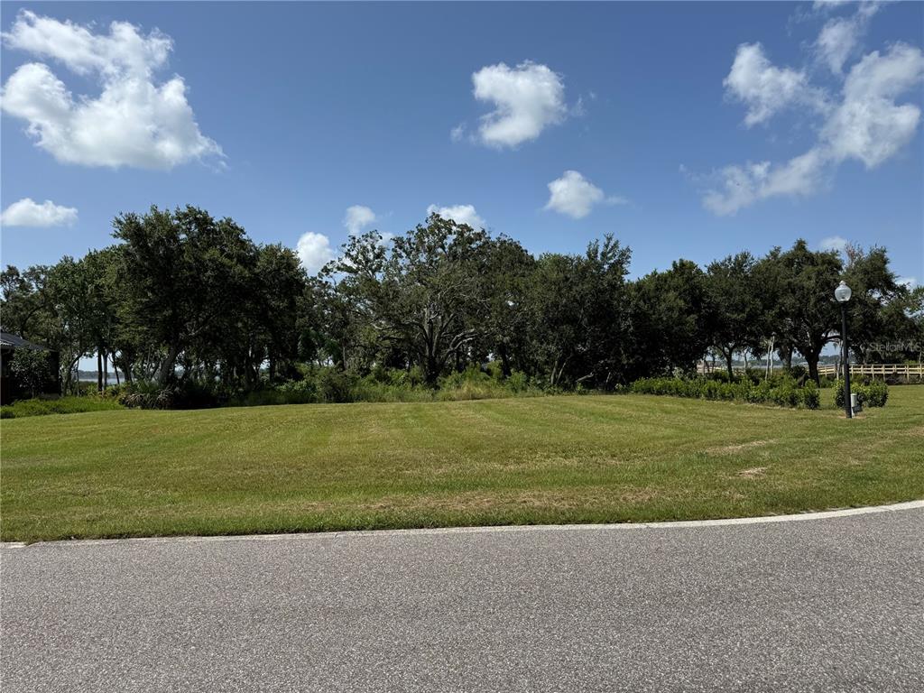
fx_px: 641
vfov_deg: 56.8
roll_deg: +1.5
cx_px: 462
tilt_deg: +1.1
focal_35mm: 24
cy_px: 346
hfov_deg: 71.6
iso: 80
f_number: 1.78
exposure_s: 1/5814
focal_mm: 6.76
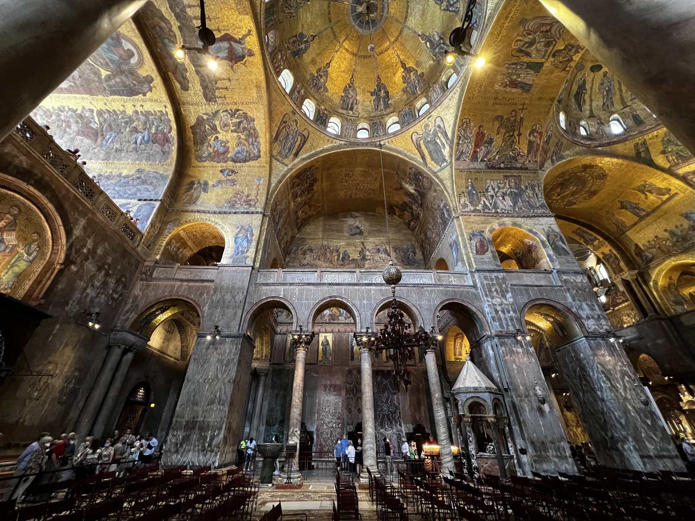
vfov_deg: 89.9
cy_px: 260
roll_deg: -0.2
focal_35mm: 13
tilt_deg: +32.0
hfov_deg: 106.2
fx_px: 261
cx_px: 348
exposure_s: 1/50
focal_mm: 1.57
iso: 800
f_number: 1.8
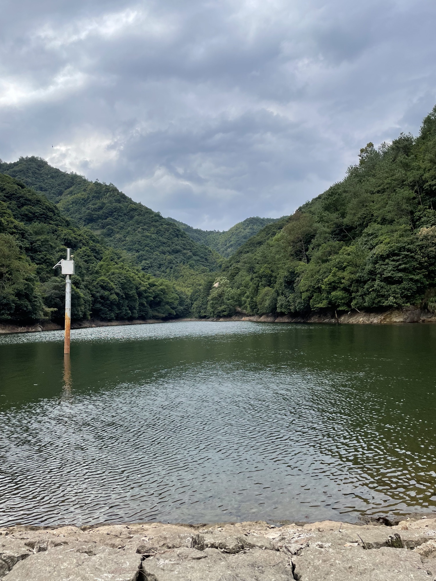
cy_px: 290
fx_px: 437
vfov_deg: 67.3
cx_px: 218
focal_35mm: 26
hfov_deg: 53.1
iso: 32
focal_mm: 4.2
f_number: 1.6
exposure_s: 1/3040
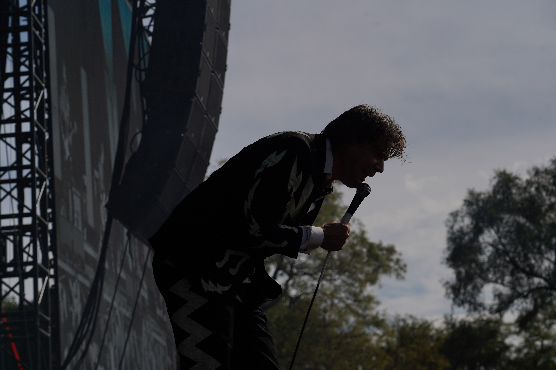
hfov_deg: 19.5
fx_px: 1622
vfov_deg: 13.0
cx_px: 278
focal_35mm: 105
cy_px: 185
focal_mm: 105
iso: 100
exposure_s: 1/1250
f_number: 8
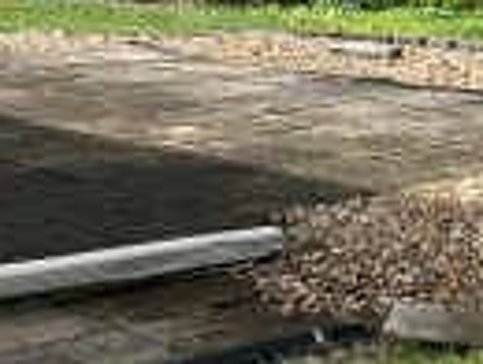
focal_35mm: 133
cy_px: -37
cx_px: 986
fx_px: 1859
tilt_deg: -5.1
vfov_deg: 11.0
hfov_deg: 12.8
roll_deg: +1.2
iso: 50
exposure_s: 1/2101
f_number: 1.6
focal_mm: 5.1
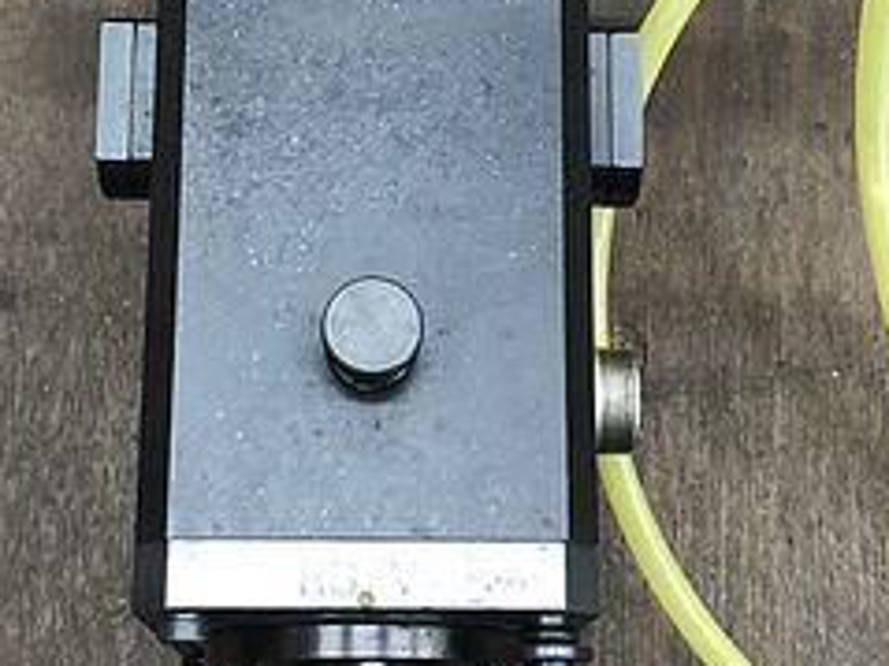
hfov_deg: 26.0
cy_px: 272
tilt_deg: -76.1
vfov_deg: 19.6
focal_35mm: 75
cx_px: 446
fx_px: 1925
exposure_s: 1/15
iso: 80
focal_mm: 3.99
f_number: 1.8
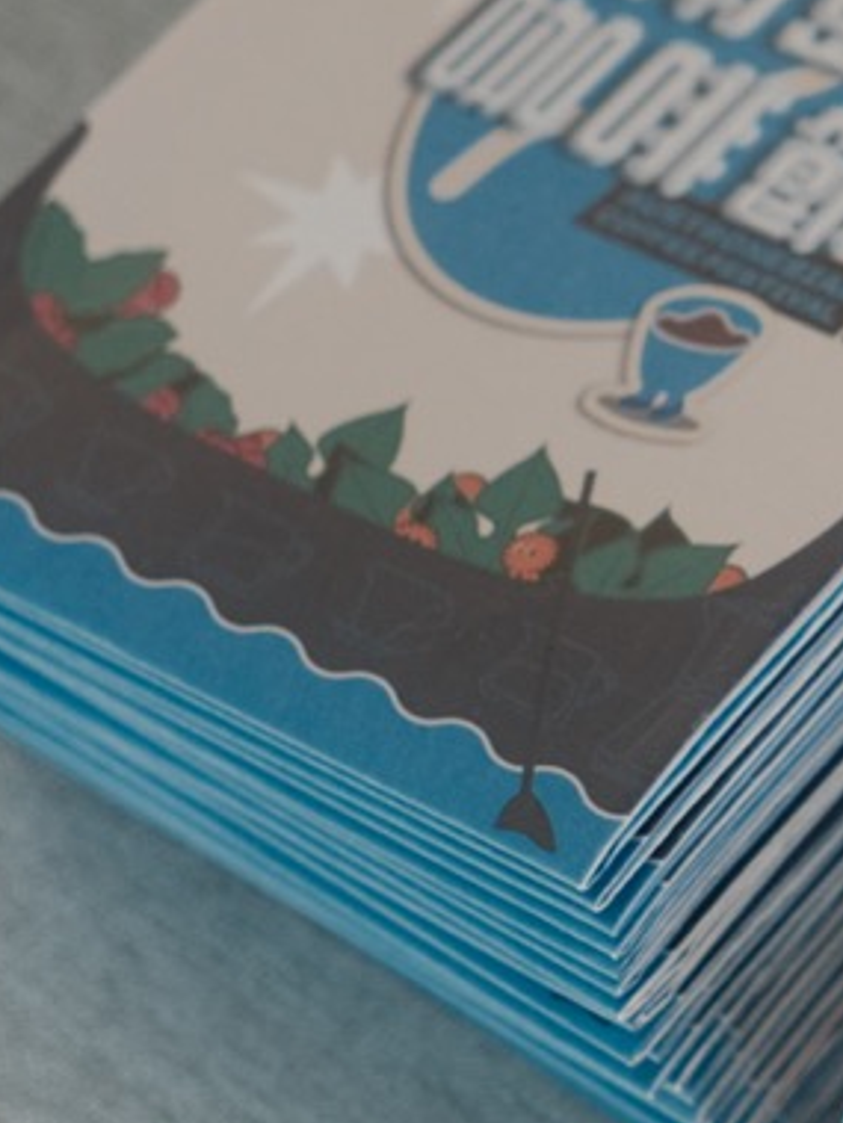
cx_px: 1544
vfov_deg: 8.7
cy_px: 603
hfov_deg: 6.4
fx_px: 7403
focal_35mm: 228
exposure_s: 1/800
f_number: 2.8
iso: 500
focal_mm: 50
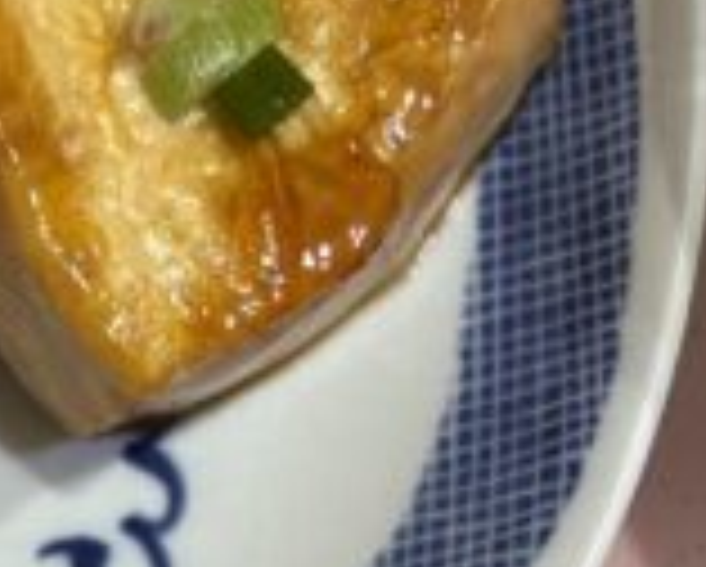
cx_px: 243
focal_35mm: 165
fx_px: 3452
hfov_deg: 11.7
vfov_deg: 9.1
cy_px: 904
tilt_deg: -79.1
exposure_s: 1/60
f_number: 1.6
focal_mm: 5.96
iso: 160
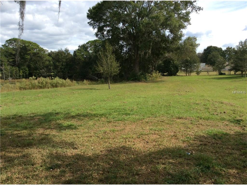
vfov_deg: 44.2
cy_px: 92
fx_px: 228
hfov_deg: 56.8
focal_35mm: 32
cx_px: 124
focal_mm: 3.3
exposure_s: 1/1021
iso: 32
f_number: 2.4
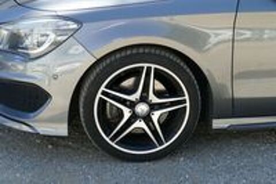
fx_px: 574
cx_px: 138
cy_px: 92
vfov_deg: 18.1
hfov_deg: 27.0
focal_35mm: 75
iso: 125
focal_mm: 27.23
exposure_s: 1/250
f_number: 3.7
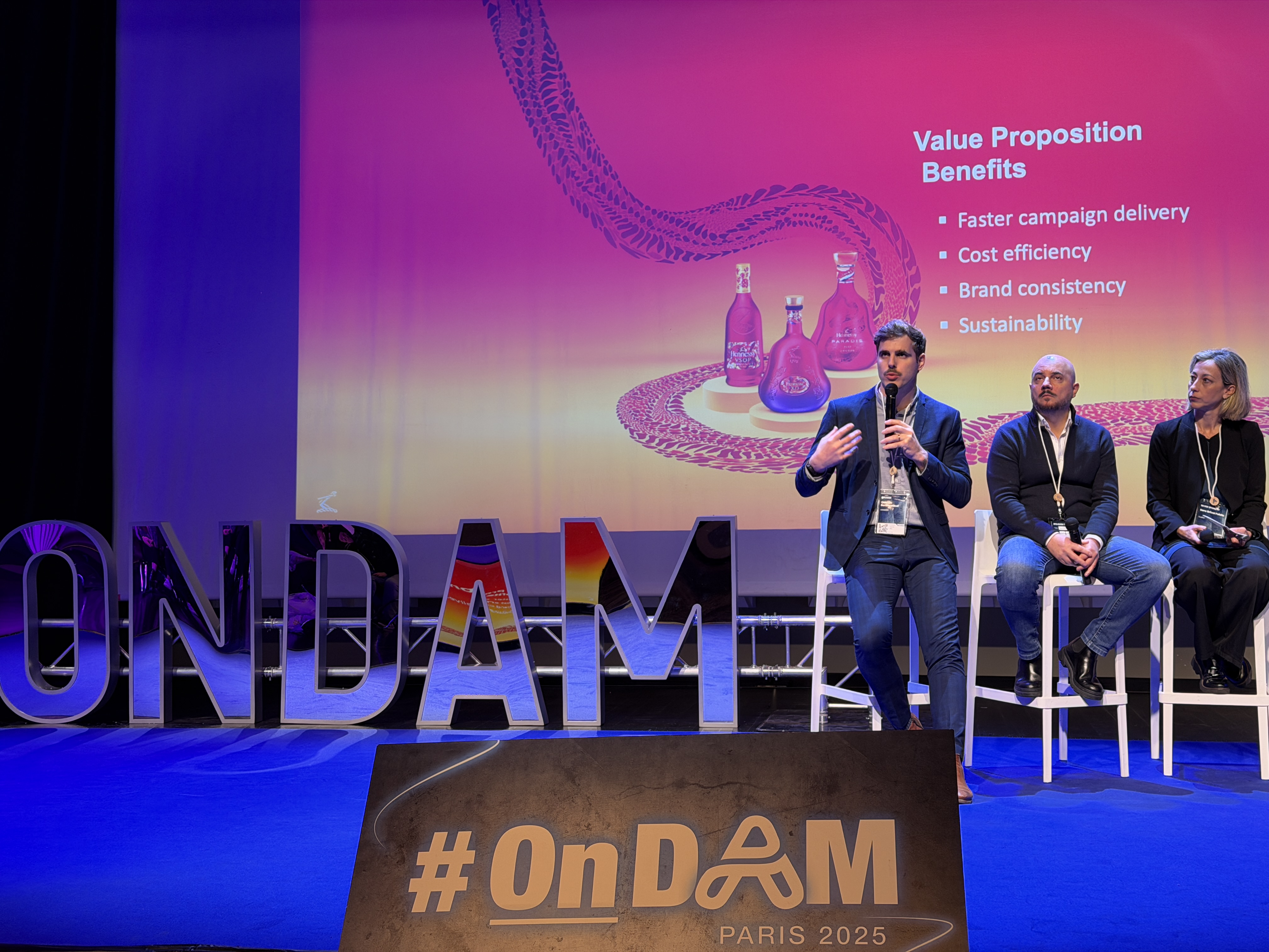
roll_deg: +1.0
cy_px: 476
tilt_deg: +0.7
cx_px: 634
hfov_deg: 39.7
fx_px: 1760
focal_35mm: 48
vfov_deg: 30.3
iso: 160
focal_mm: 6.76
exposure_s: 1/50
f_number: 1.78
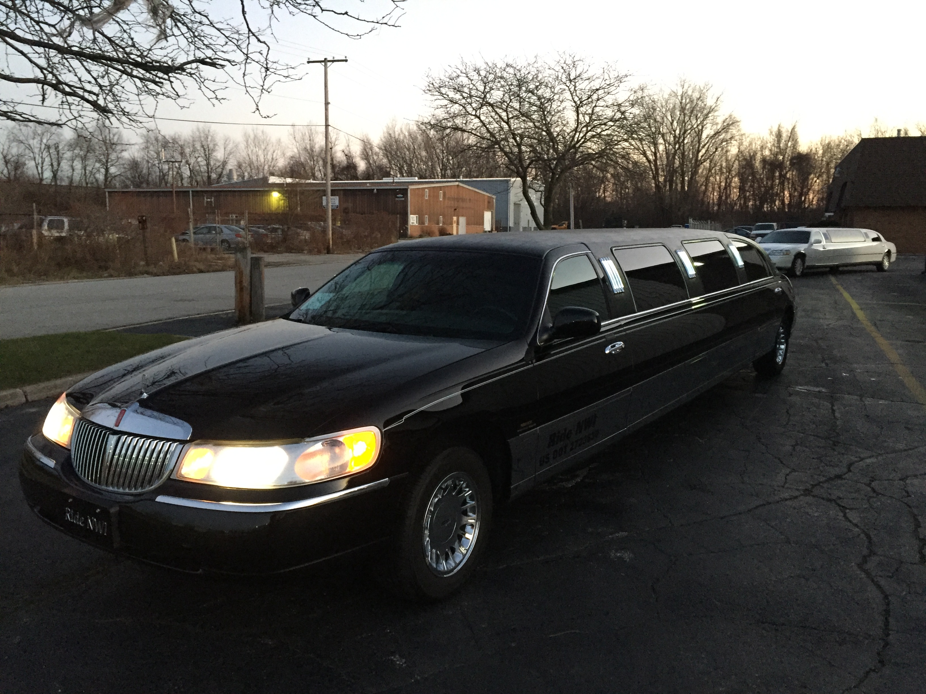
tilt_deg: -6.2
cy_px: 347
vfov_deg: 48.2
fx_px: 776
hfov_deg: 61.7
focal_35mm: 29
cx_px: 463
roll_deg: -0.6
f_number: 2.2
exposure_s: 1/20
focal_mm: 4.15
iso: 250
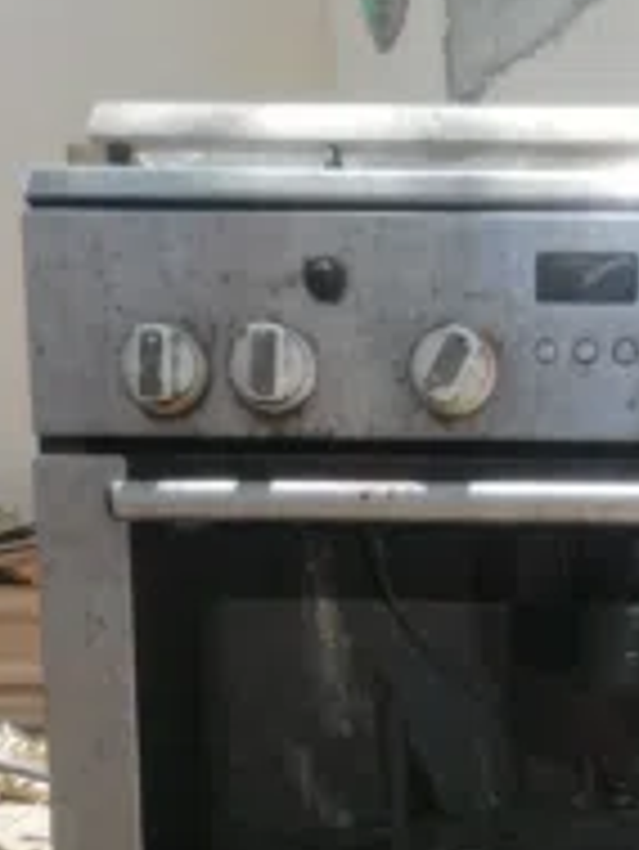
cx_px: 544
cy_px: 863
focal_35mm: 55
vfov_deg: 32.0
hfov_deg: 25.9
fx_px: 1352
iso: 50
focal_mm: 3.96
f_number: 1.8
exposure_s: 1/412
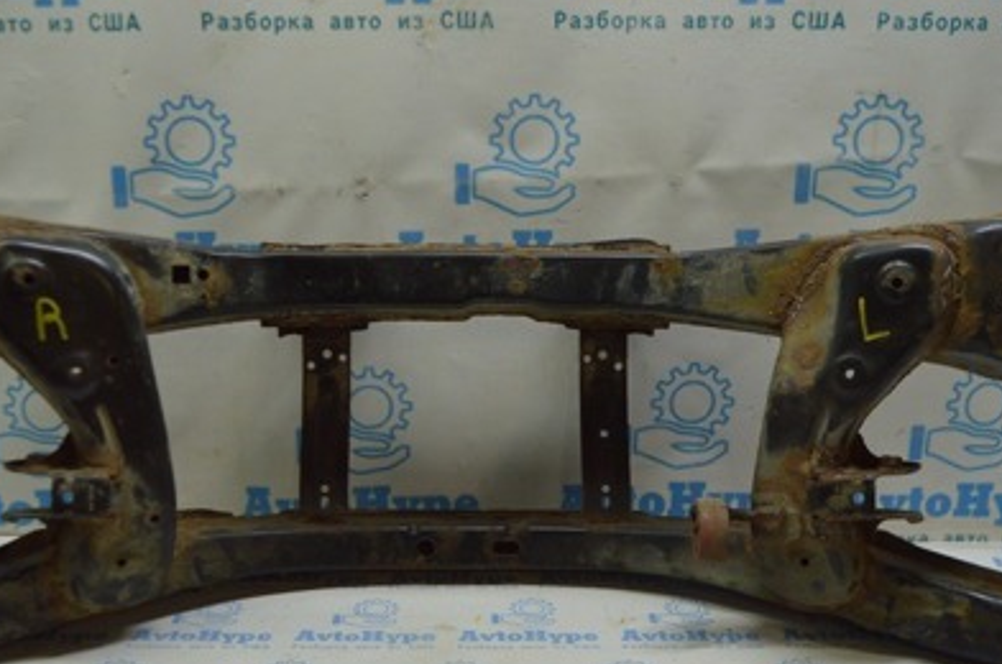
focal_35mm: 49
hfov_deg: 40.4
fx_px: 1362
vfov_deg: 27.4
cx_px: 458
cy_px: 407
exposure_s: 1/125
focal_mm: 20
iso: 400
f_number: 3.5
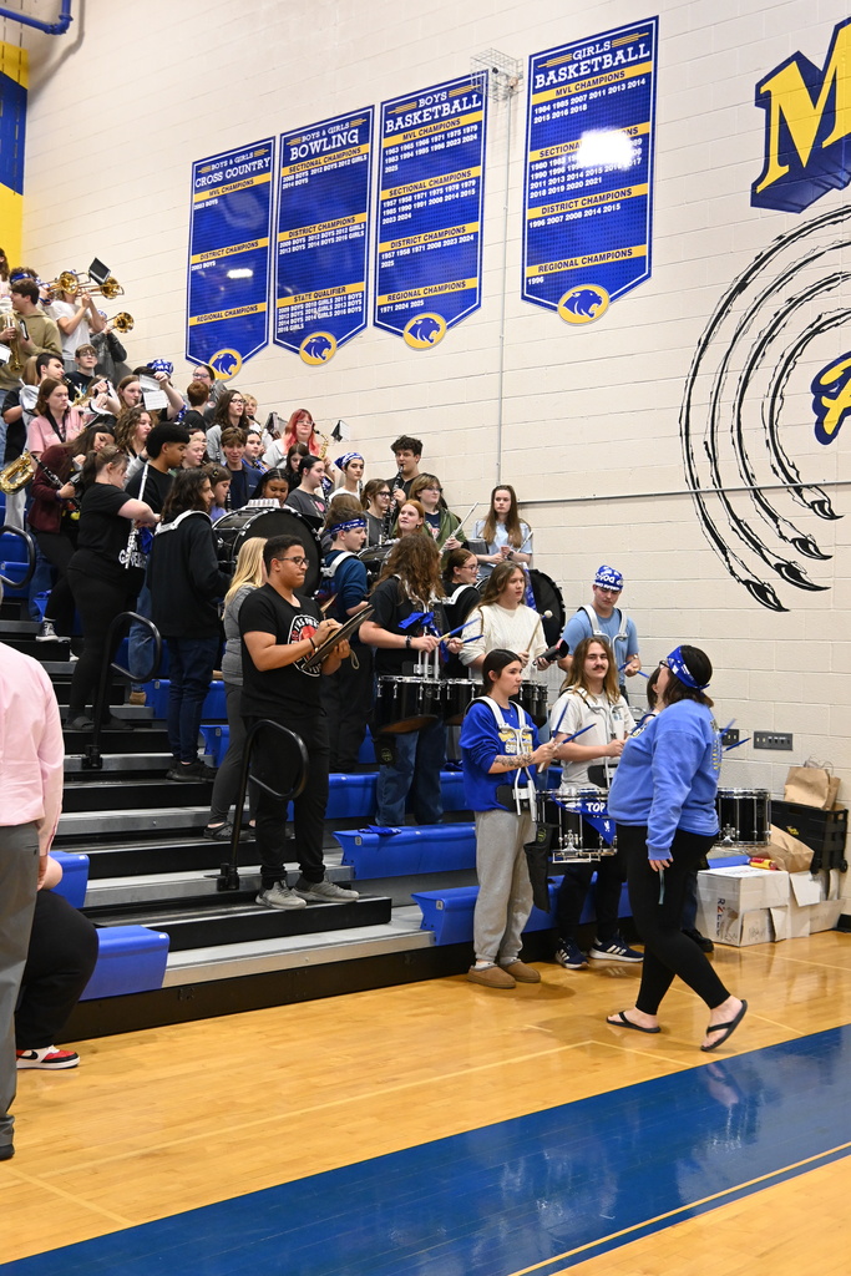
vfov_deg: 46.4
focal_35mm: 42
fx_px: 1489
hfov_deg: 31.9
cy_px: 638
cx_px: 426
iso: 2500
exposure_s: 1/125
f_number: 4
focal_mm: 28
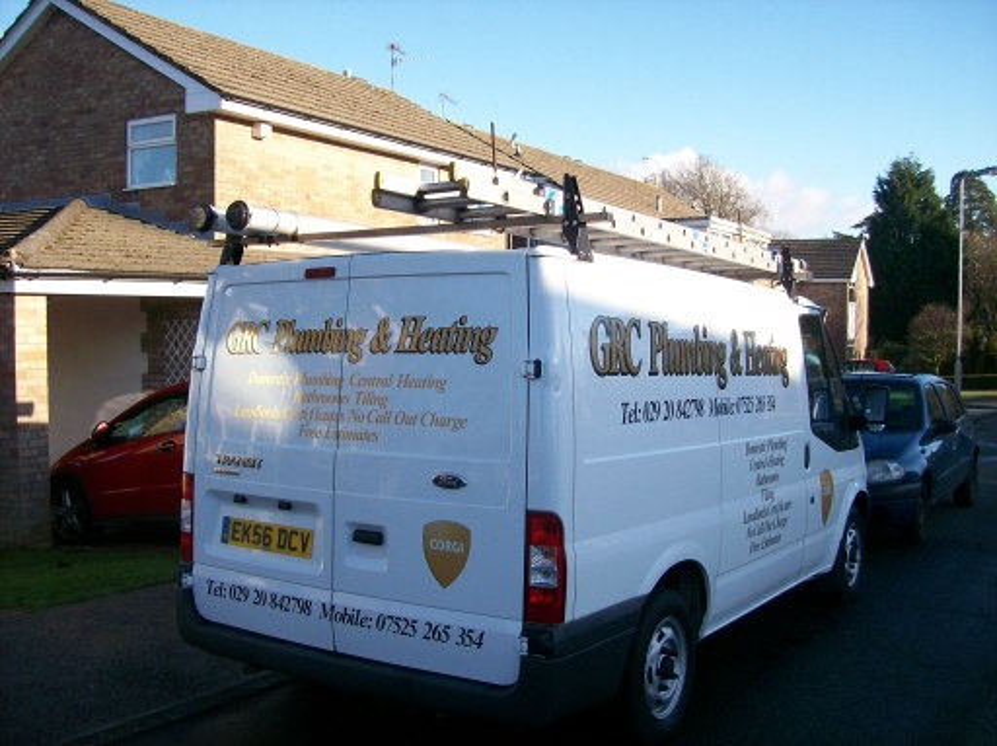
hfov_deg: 51.4
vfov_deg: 39.6
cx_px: 498
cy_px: 373
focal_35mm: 36
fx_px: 1036
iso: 80
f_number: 2.7
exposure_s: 1/569
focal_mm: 6
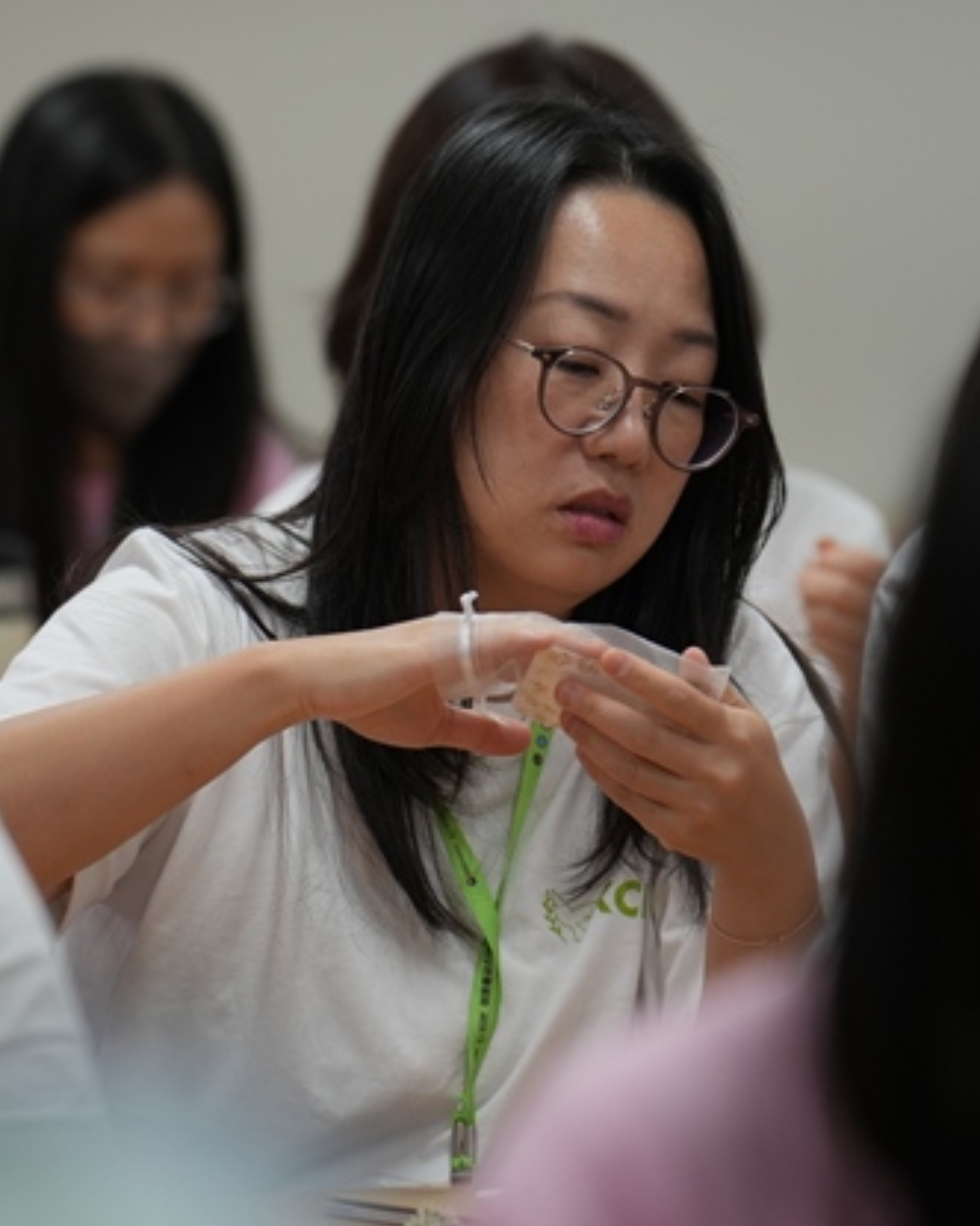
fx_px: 11819
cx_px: 466
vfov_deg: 5.9
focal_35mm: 326
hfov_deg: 4.7
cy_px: 625
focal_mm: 150
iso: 320
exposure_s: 1/160
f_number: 2.8
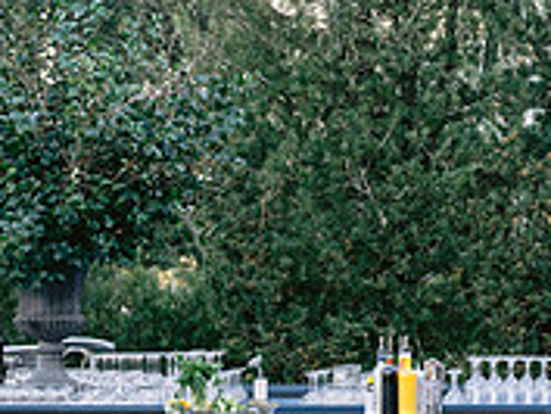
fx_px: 1943
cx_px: 477
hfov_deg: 16.0
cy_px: 276
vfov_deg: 12.1
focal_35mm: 122
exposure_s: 1/100
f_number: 5.6
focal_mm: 35
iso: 500
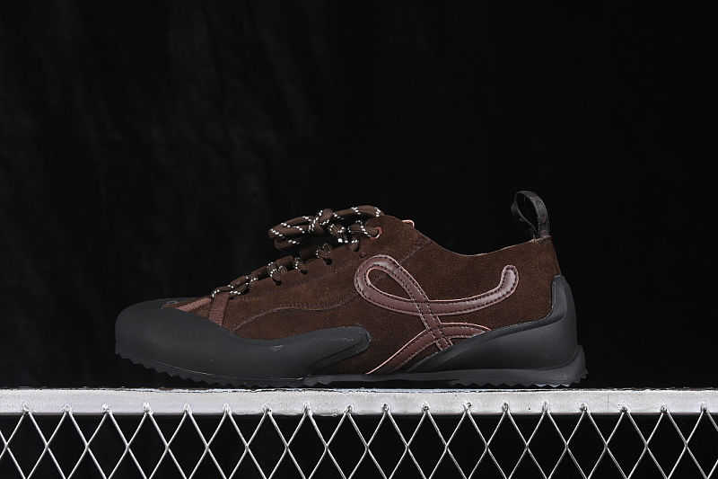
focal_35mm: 75
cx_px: 359
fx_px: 1495
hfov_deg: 27.0
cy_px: 240
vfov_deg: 18.2
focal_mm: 50
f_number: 6.3
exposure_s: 1/60
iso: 160
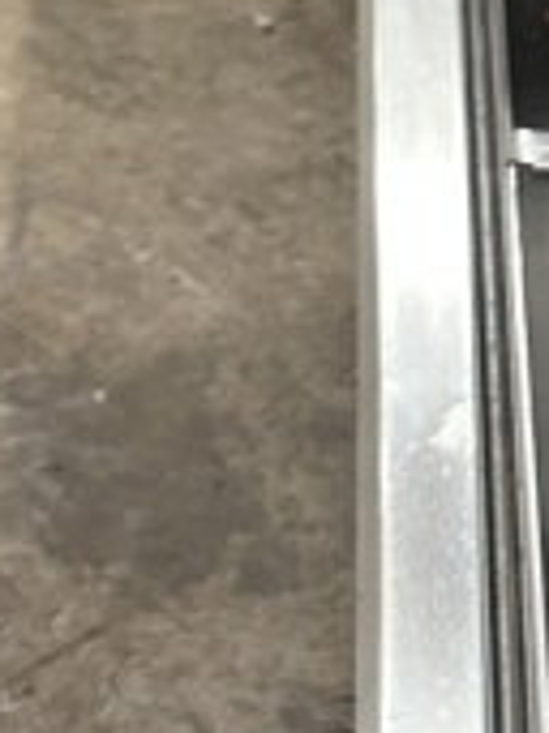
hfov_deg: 12.0
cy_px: 671
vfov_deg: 17.0
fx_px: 2414
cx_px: 986
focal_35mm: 114
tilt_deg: -47.2
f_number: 1.78
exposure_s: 1/60
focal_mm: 6.86
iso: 400
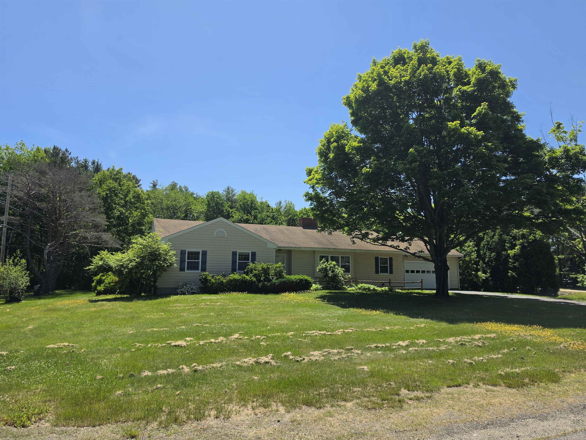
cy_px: 220
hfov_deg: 73.9
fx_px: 389
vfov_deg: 58.9
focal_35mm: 23
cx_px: 293
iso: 64
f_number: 1.4
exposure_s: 1/5955
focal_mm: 6.5
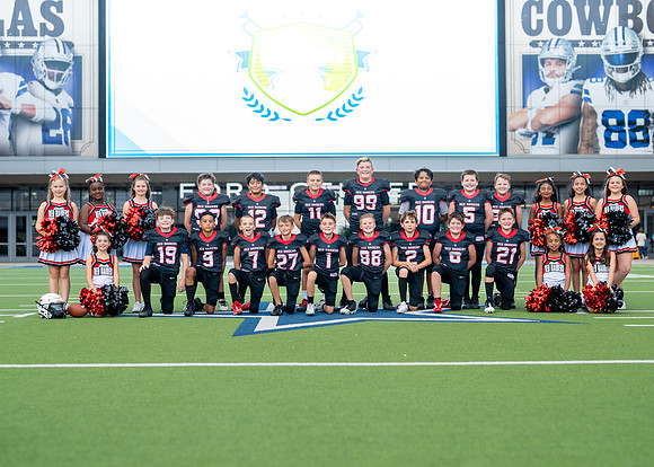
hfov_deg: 34.5
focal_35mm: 57
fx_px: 1053
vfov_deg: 25.0
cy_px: 248
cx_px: 325
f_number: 2
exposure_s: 1/800
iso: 250
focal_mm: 50
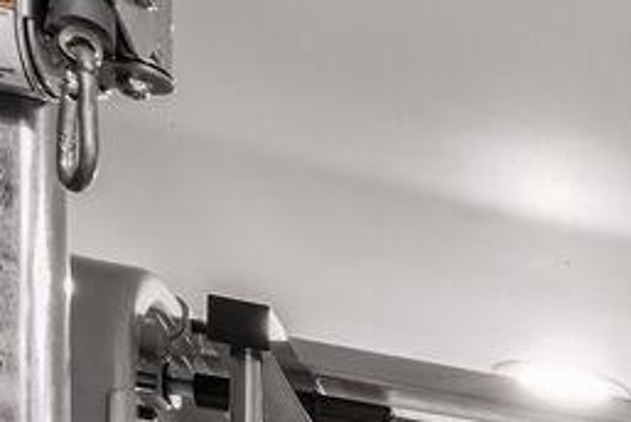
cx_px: 1905
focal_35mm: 94
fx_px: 1649
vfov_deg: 11.1
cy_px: 1151
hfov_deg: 11.4
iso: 400
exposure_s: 3
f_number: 8
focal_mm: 14
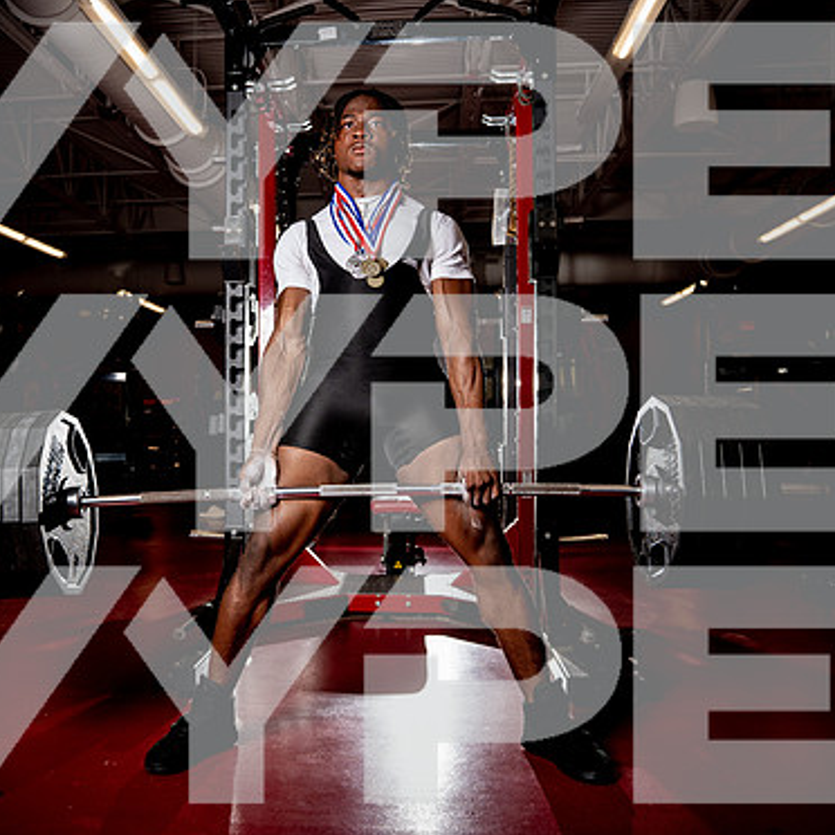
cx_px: 314
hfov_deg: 49.3
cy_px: 414
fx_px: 901
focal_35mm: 33
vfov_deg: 49.7
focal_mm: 24
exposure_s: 1/250
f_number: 4
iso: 200
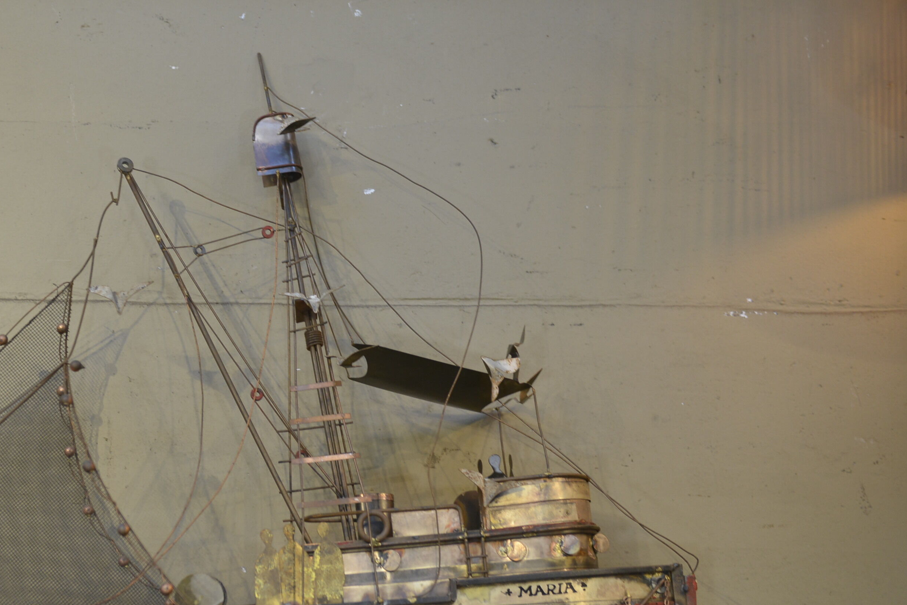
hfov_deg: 34.4
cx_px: 240
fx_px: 1436
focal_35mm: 57
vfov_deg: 23.8
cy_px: 341
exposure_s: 1/50
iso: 640
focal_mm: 38
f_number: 2.8
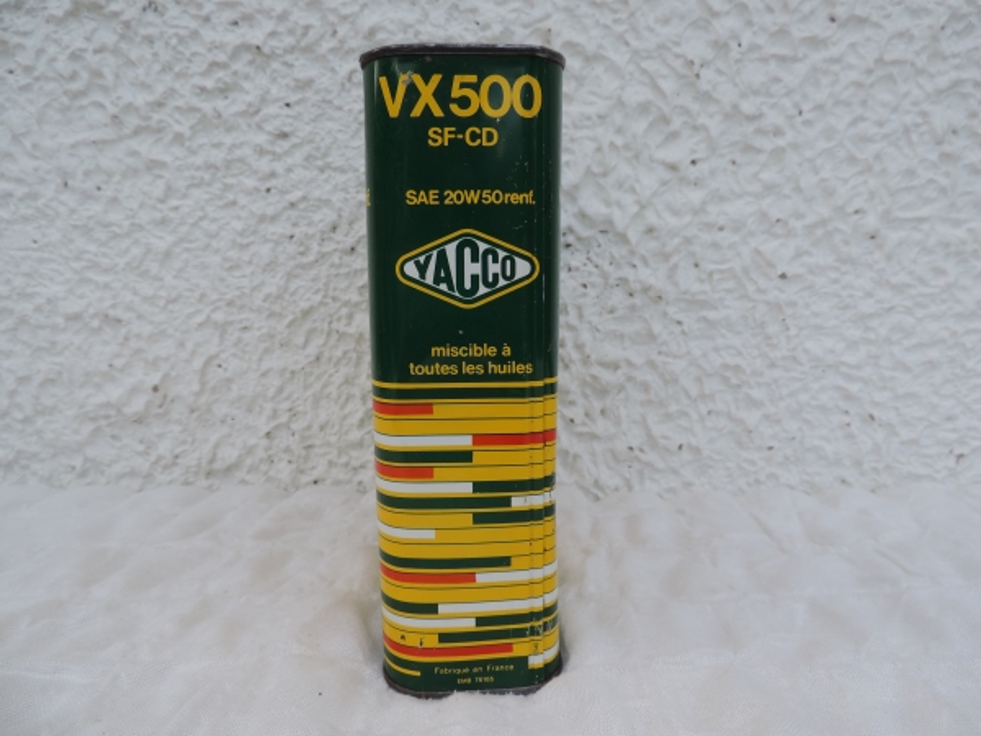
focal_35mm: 24
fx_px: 680
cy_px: 368
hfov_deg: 71.6
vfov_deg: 56.8
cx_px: 490
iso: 80
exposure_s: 1/400
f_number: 3
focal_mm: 4.3
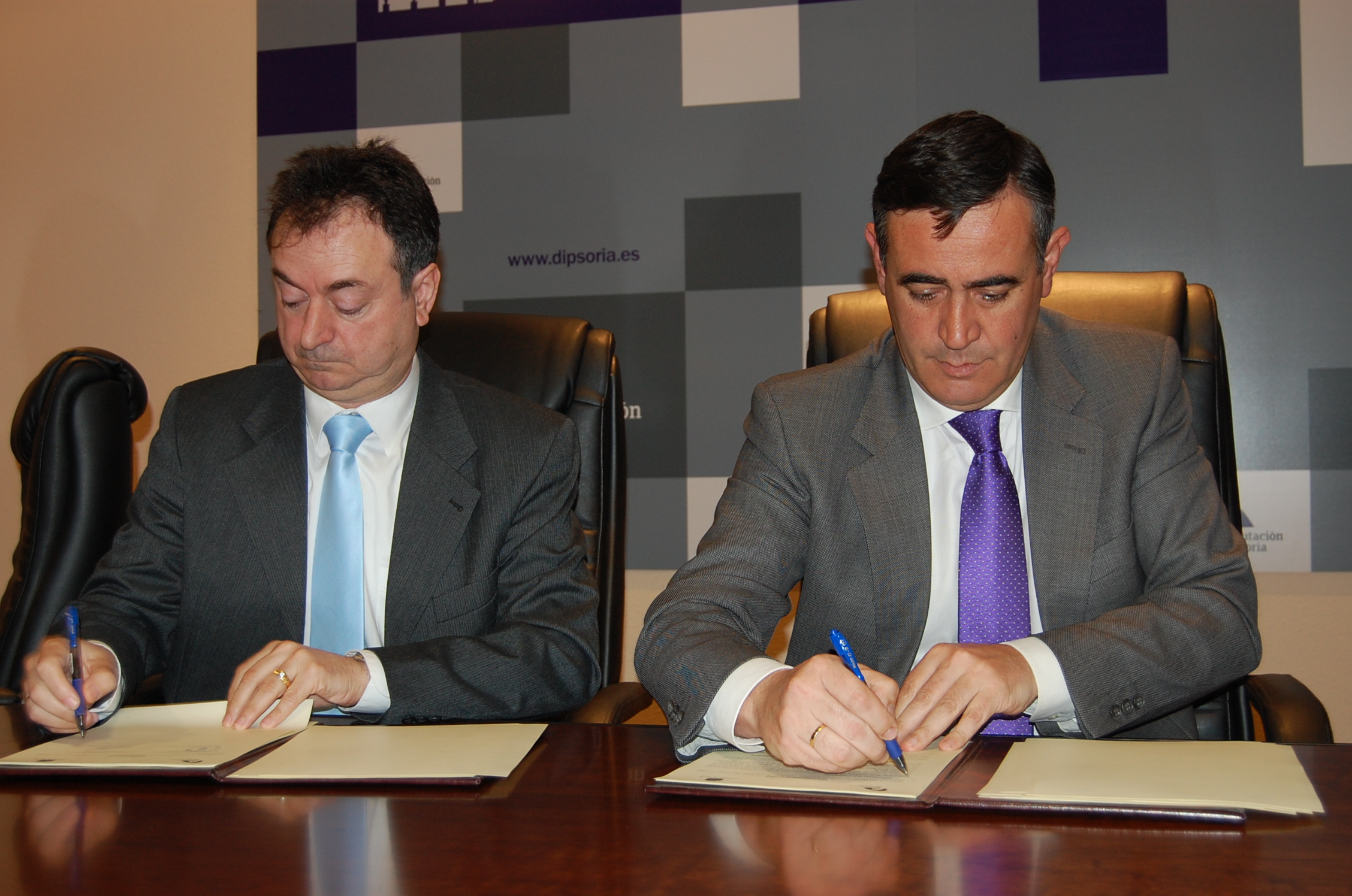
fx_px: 1687
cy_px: 448
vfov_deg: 29.8
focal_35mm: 45
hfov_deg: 43.7
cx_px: 676
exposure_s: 1/60
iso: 400
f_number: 4.2
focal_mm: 30
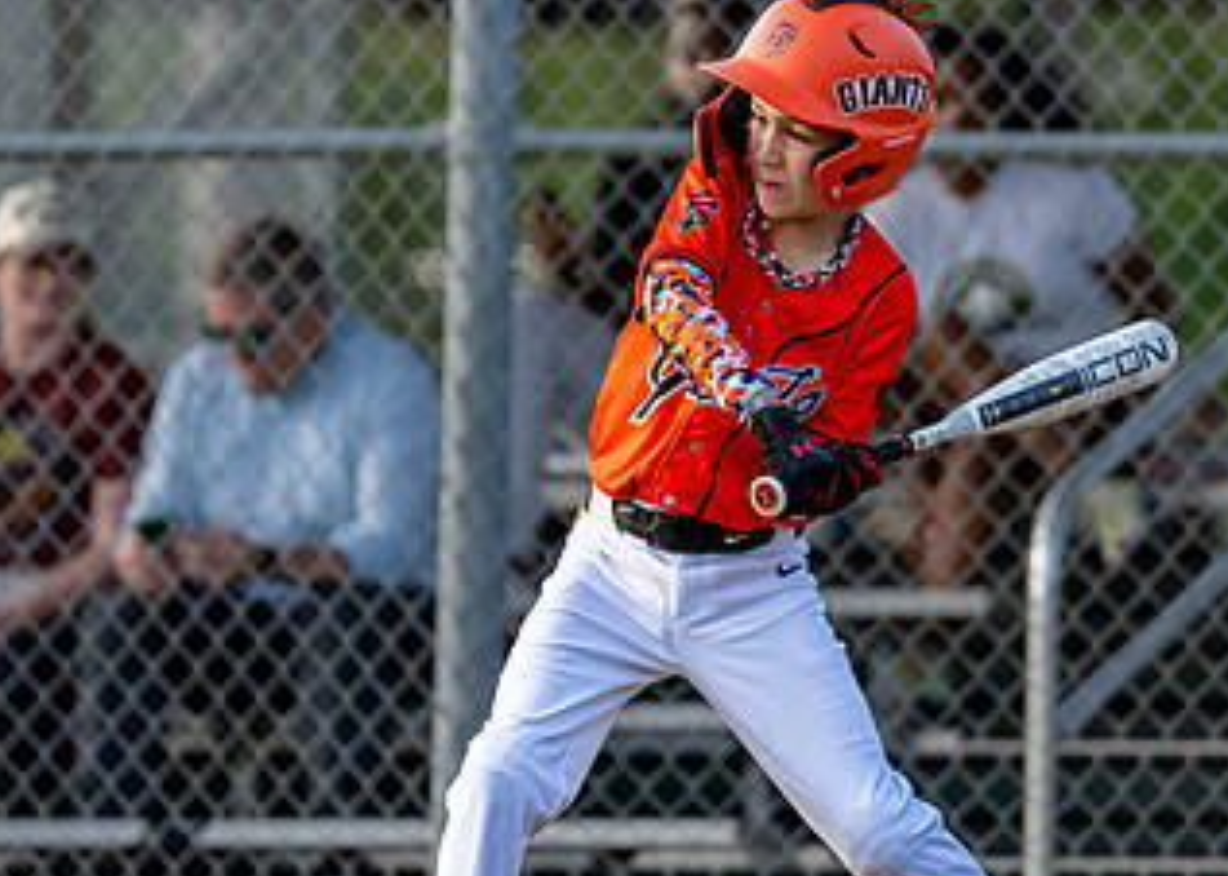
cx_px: 869
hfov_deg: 2.9
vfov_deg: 2.0
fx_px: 24467
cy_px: 315
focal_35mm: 702
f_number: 2.8
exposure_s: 1/2000
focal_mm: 200
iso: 500
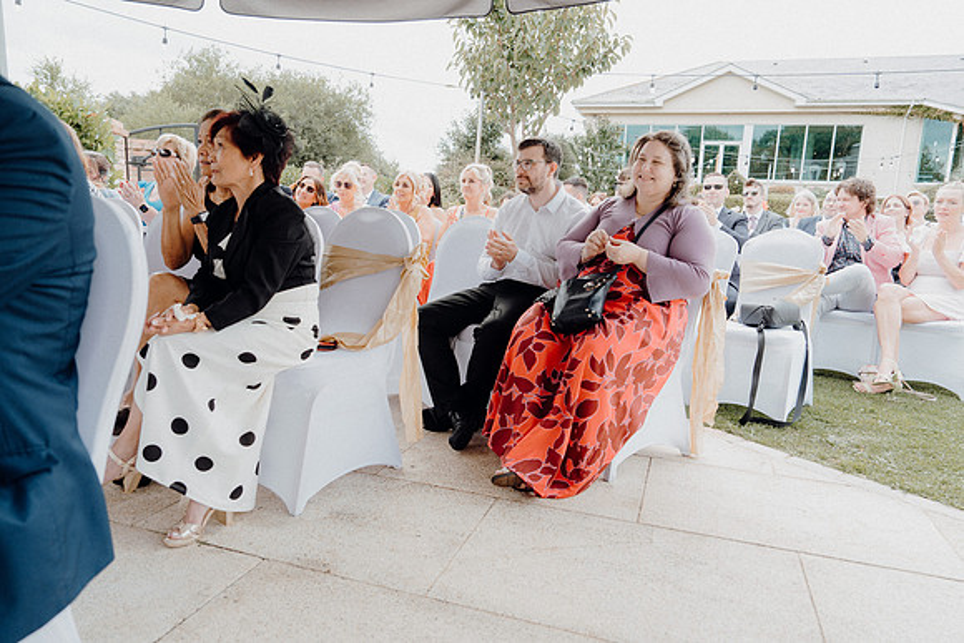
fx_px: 643
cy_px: 322
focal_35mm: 24
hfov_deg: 73.7
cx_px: 482
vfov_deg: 53.2
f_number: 3.5
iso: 125
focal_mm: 24
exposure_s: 1/200
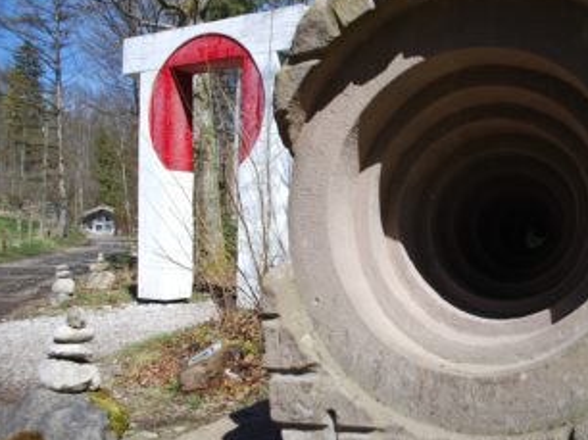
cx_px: 361
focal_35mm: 34
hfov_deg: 53.5
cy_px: 244
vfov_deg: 41.7
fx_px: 577
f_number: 4
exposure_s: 1/1000
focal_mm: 18
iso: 140
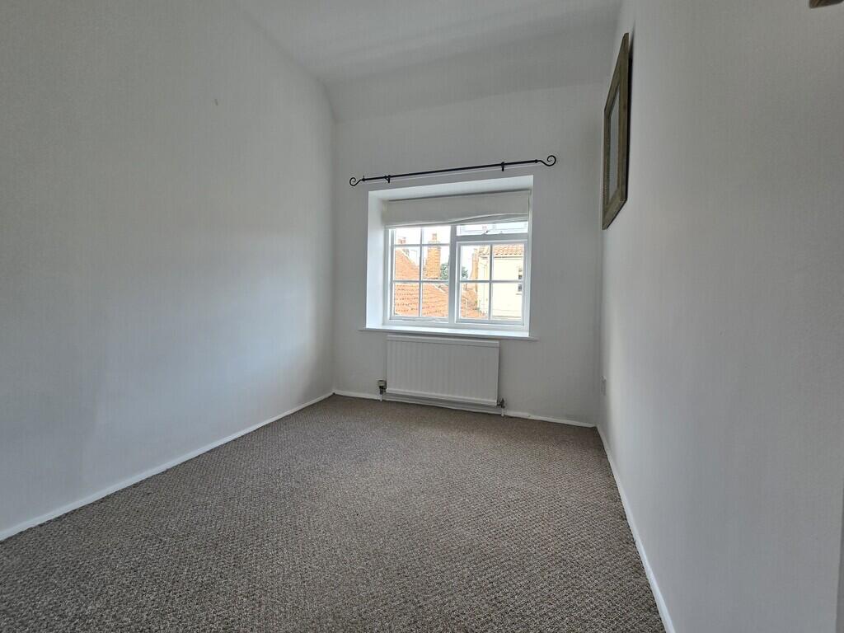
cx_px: 422
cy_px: 316
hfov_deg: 106.2
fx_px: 317
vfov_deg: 89.9
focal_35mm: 13
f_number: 2.2
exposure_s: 1/100
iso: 50
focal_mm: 2.2
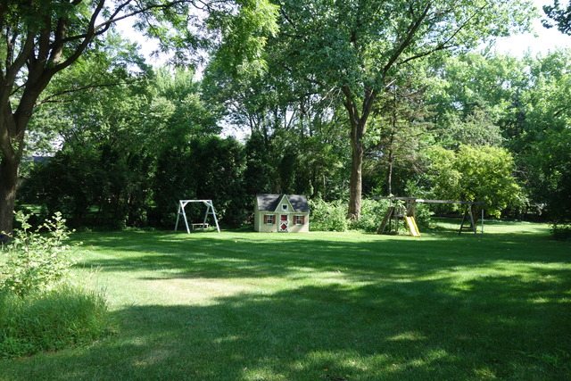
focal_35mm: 28
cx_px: 286
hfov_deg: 65.5
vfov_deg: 46.4
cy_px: 190
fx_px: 444
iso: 125
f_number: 5
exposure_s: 1/100
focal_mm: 10.4
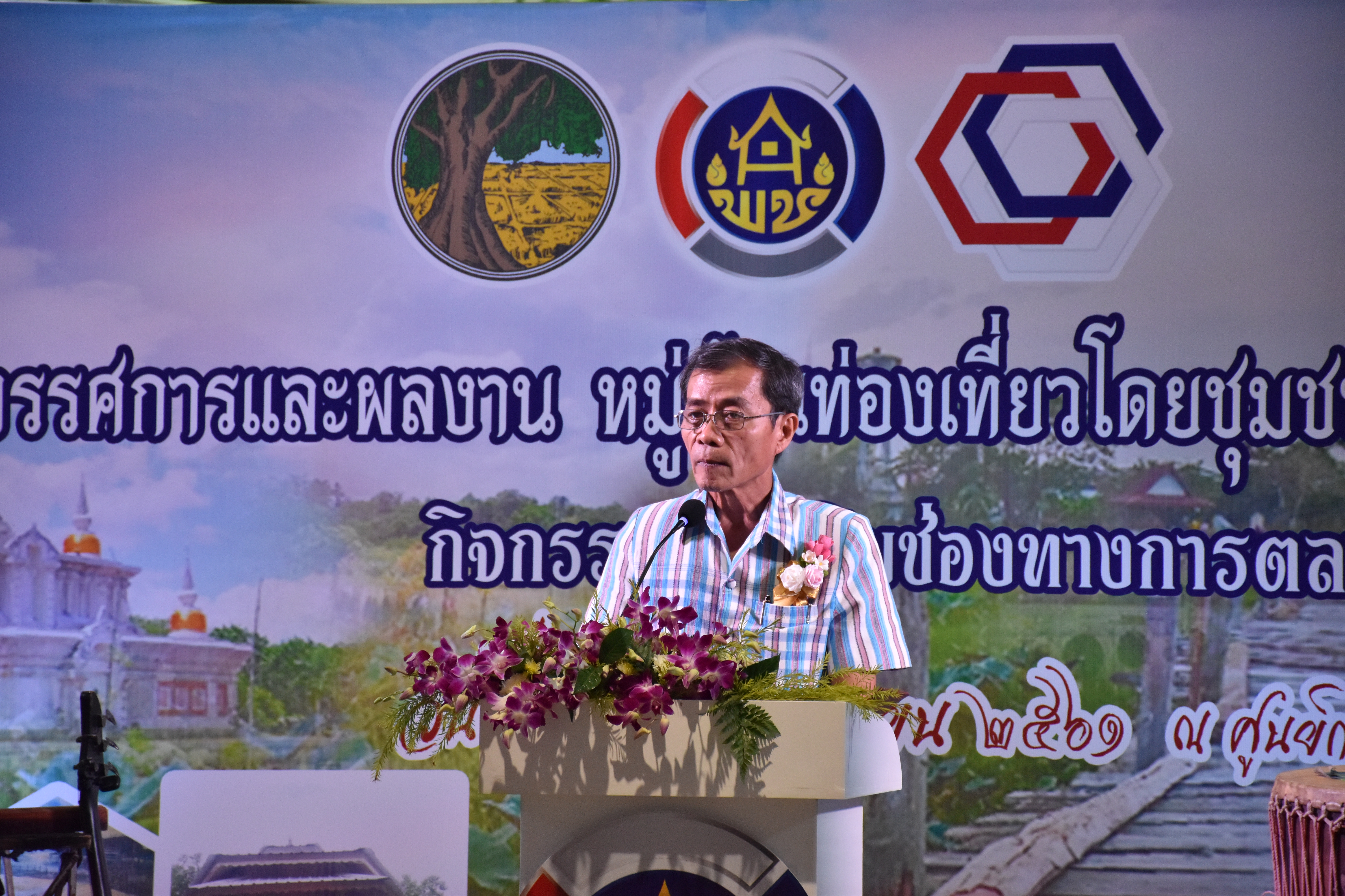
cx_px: 672
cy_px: 448
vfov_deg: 9.1
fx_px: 5604
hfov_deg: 13.7
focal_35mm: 150
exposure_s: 1/400
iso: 1250
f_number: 5.6
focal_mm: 100
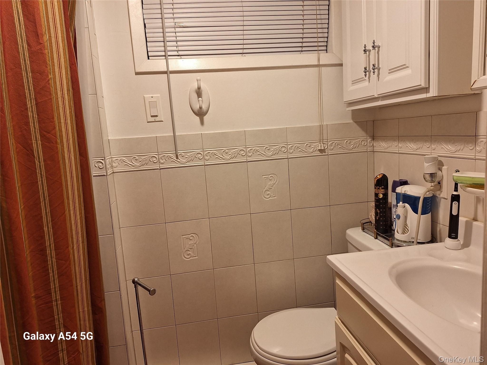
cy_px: 182
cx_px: 244
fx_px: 324
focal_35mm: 23
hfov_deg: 73.9
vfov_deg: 58.9
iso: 64
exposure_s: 1/60
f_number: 1.8
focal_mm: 5.54
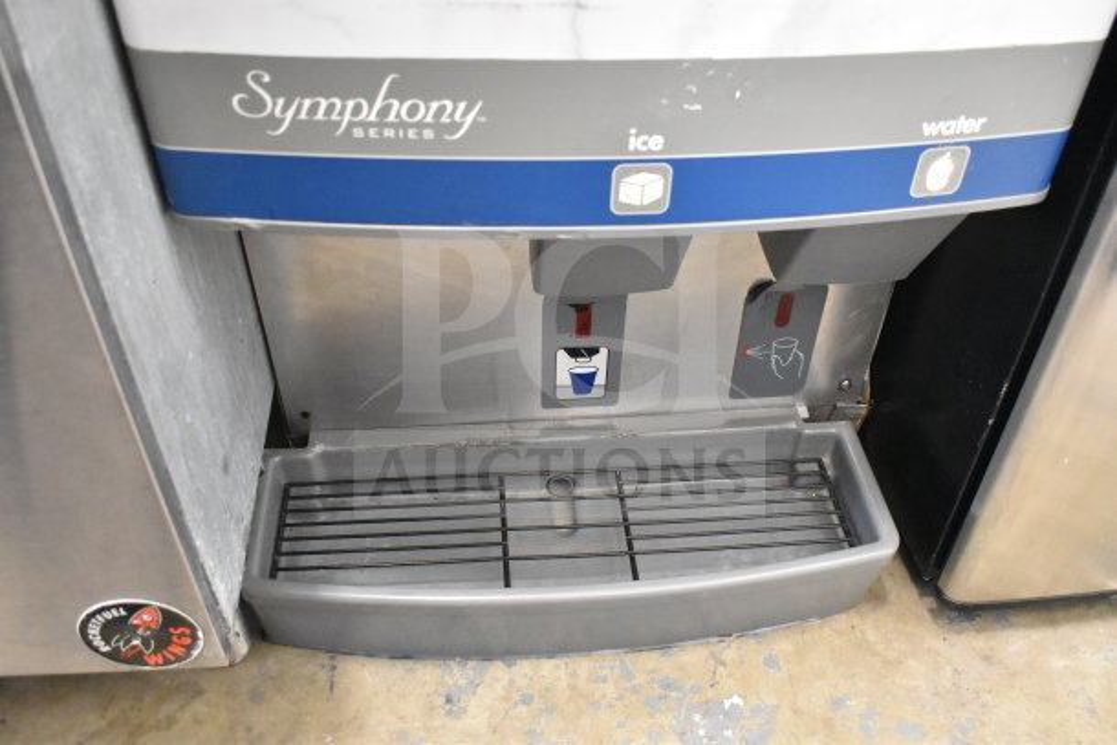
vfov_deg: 41.7
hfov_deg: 59.5
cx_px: 558
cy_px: 372
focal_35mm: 32
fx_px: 978
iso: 7200
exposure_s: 1/30
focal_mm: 21
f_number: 3.8
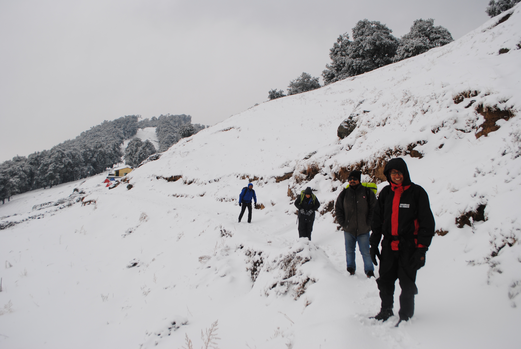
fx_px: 435
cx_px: 260
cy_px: 174
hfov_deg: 61.9
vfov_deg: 43.7
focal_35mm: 30
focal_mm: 20
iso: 100
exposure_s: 1/160
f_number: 6.3
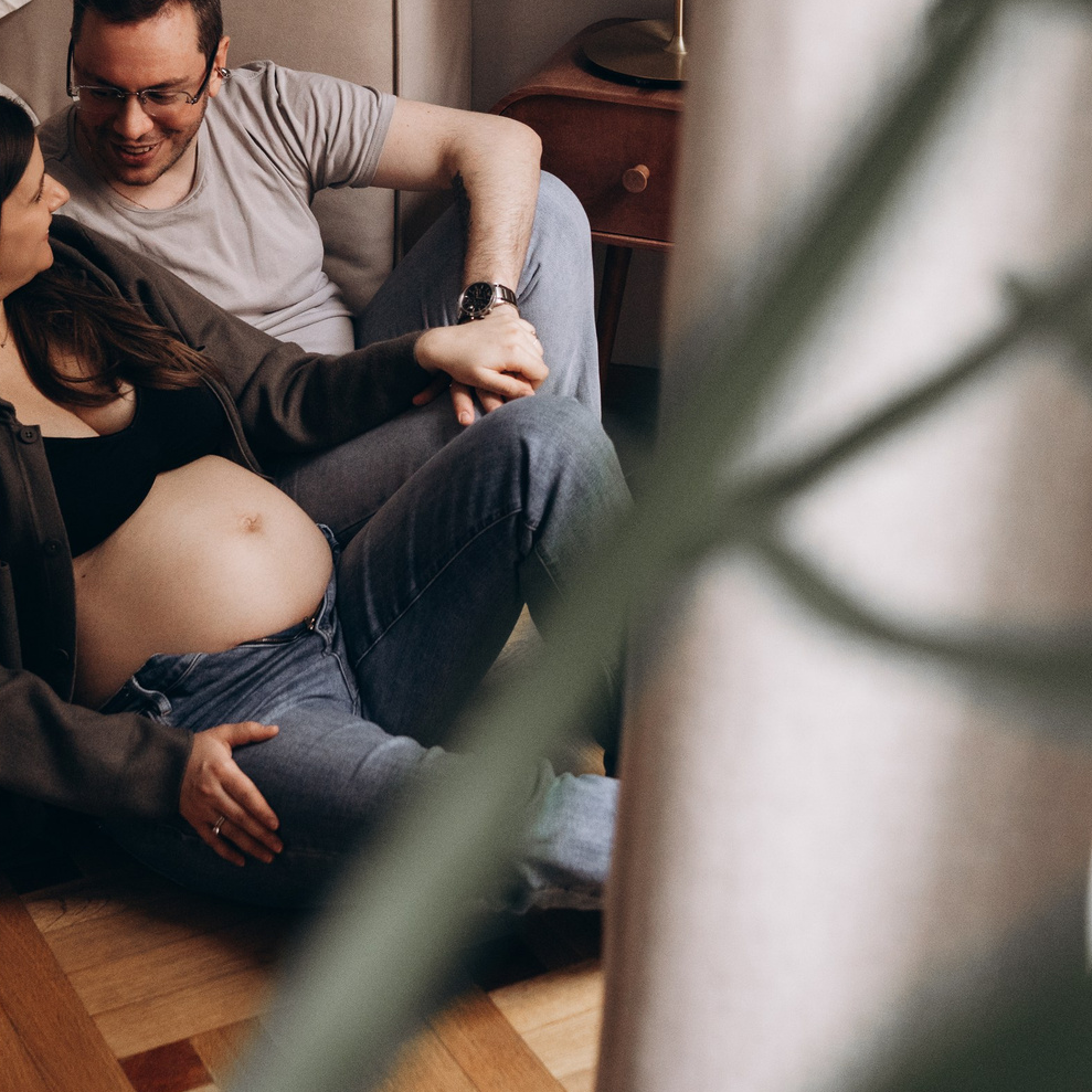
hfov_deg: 22.5
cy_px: 309
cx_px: 619
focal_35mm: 77
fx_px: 2748
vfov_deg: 22.3
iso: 1600
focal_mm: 35
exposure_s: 1/160
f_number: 2.8
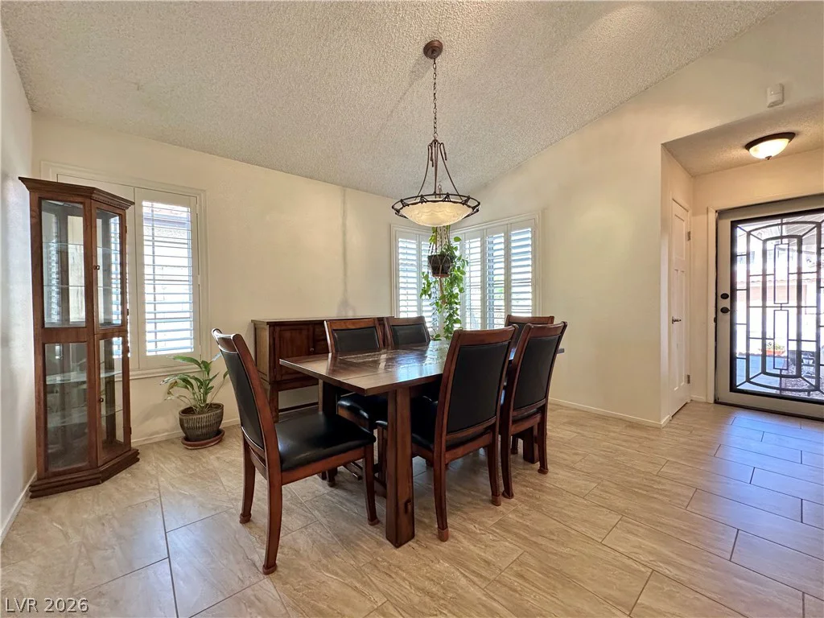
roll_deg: +0.8
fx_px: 333
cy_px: 309
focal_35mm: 14
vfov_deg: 85.7
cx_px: 412
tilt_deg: -0.4
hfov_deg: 102.1
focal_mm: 2.22
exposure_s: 1/120
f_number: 2.2
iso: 160
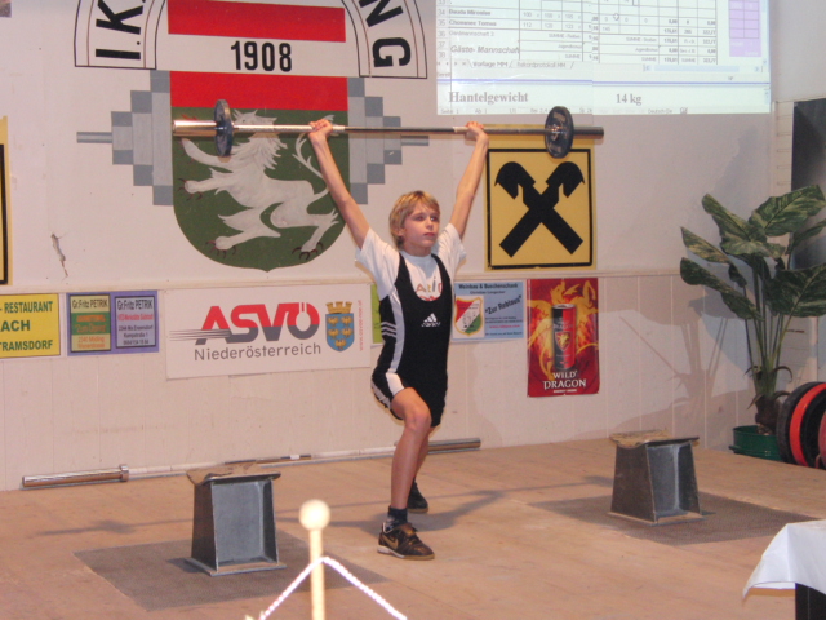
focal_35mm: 64
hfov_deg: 30.3
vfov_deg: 22.9
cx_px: 413
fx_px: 1527
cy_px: 310
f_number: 3.5
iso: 400
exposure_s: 1/60
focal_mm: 11.4
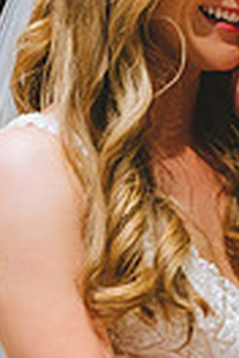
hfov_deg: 1.3
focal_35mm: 1039
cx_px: 409
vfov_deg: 2.0
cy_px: 102
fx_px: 10346
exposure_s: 1/125
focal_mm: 200
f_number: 4.5
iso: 1000
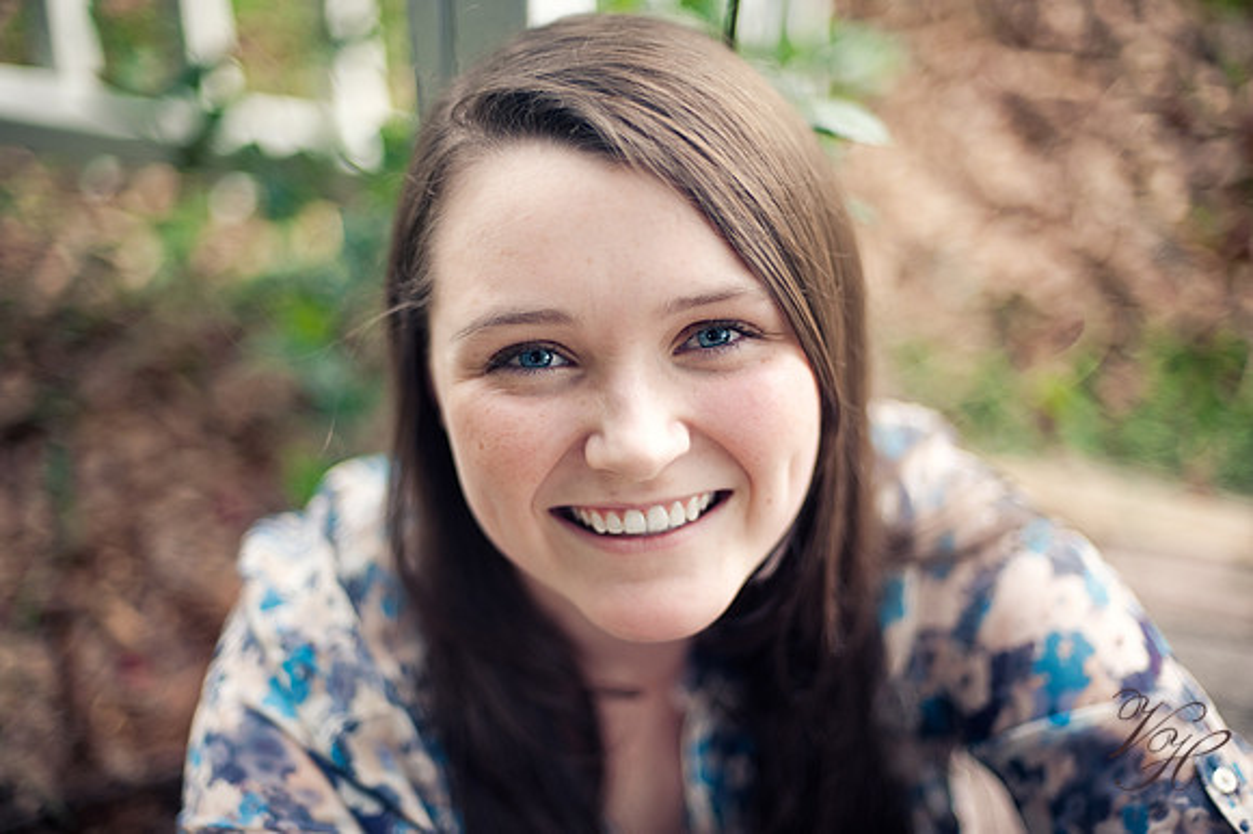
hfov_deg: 39.6
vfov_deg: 27.0
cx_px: 626
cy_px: 417
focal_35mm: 50
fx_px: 1739
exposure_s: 1/200
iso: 200
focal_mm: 50
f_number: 1.4
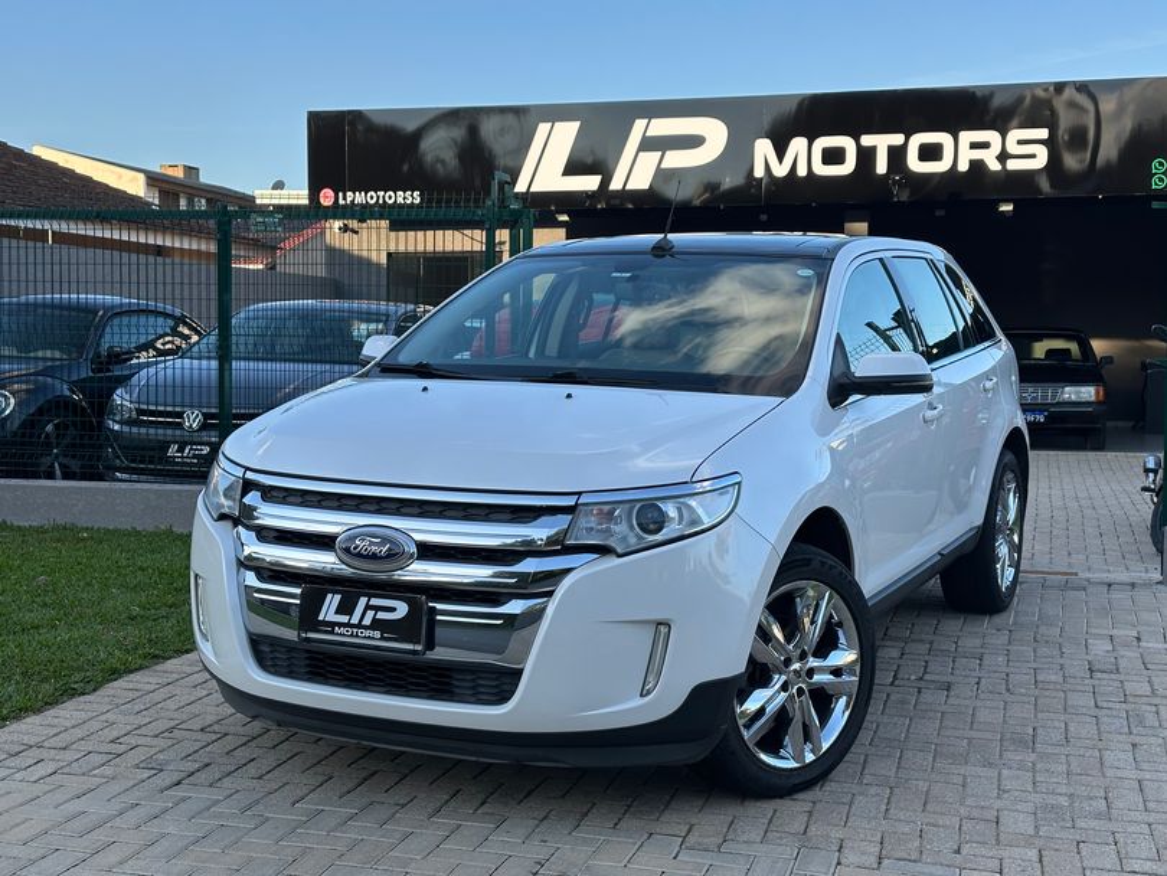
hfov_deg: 39.6
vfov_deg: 30.3
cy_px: 438
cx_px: 584
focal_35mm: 48
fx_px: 1619
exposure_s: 1/729
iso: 64
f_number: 1.78
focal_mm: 6.86
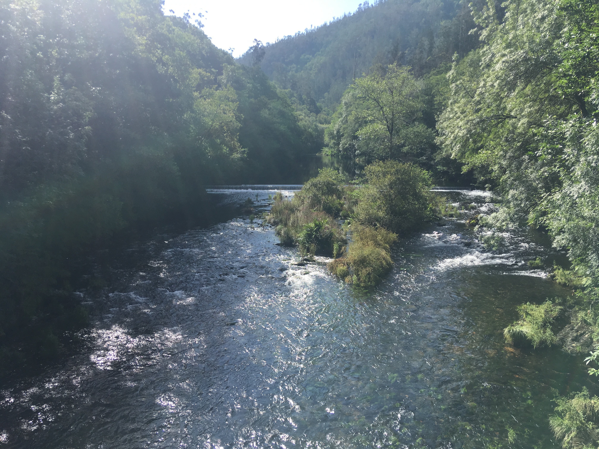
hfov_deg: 61.7
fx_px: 502
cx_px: 300
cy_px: 224
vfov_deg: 48.2
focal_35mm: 29
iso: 25
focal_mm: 4.15
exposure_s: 1/801
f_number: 2.2
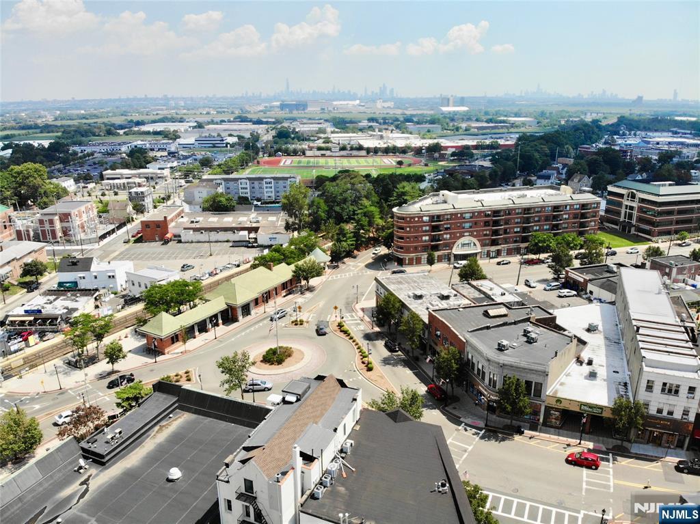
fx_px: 485
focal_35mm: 24
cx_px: 350
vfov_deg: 56.8
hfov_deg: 71.6
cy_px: 262
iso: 100
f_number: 2.8
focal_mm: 4.5
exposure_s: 1/1172
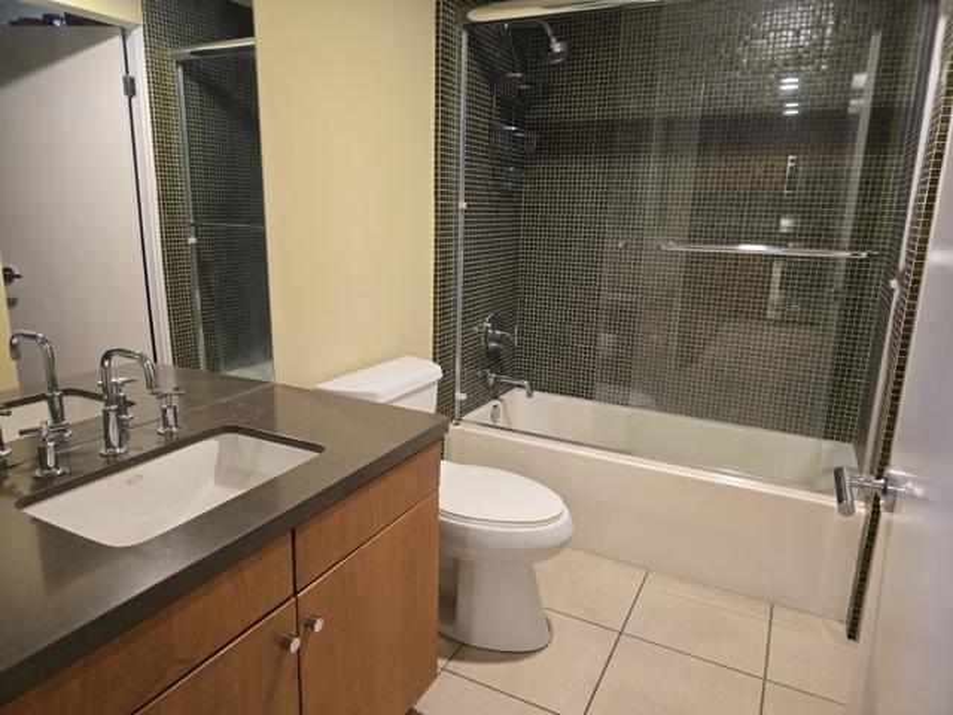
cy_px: 358
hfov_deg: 73.9
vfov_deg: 58.9
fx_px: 633
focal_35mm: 23
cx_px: 476
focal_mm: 6.3
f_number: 1.7
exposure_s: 1/120
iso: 500
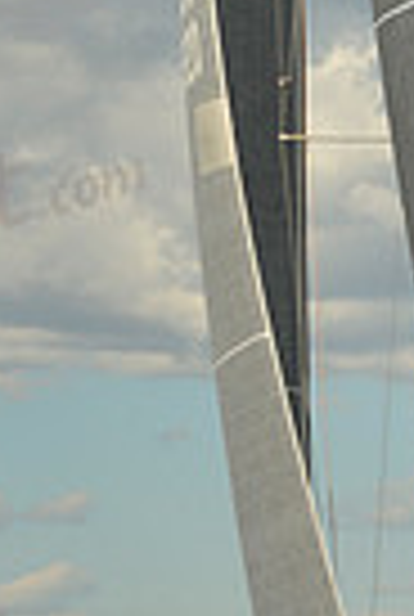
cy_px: -54
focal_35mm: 296
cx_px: 380
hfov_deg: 4.7
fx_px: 5080
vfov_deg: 6.9
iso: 200
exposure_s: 1/1000
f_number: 8
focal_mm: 70
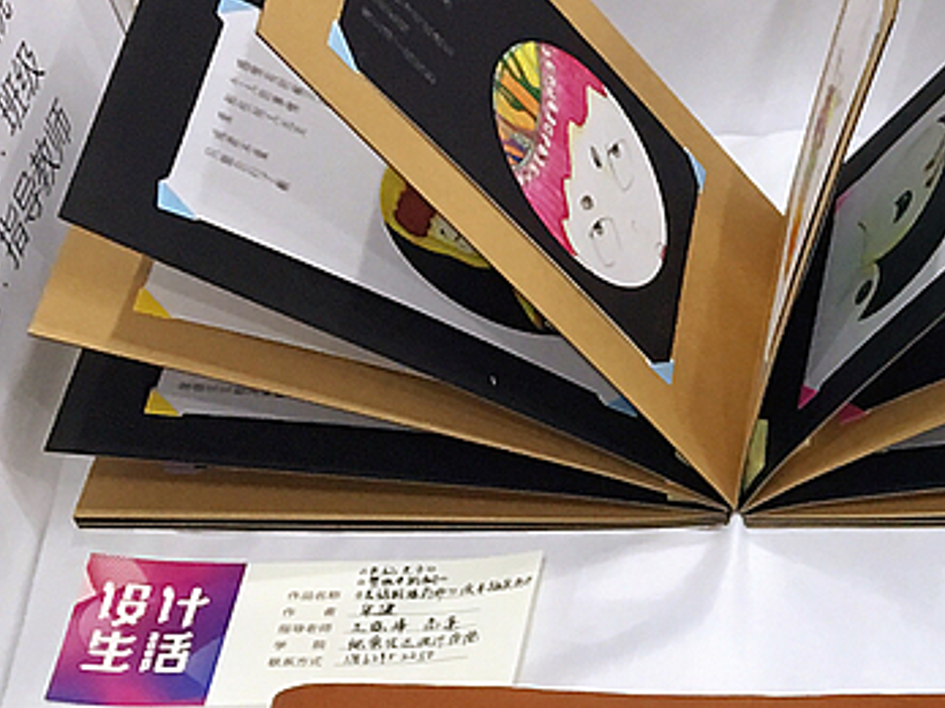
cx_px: 1484
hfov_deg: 16.5
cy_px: 899
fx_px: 2920
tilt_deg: -53.3
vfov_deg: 13.4
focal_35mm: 107
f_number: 2.2
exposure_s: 1/33
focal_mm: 4.15
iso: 125
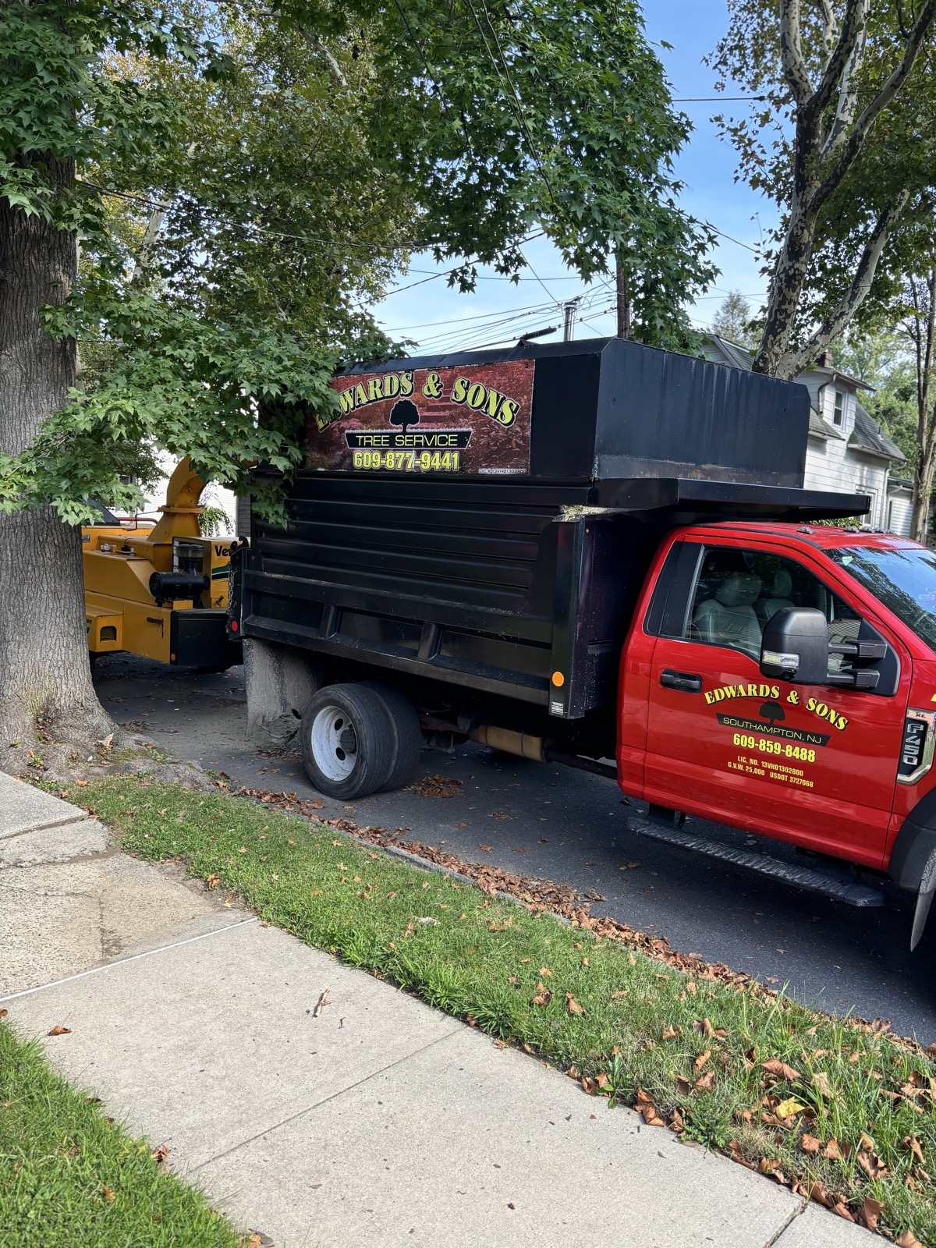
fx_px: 937
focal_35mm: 26
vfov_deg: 67.3
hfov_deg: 53.1
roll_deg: -3.4
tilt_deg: -4.5
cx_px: 468
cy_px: 624
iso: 50
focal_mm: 5.96
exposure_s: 1/303
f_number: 1.6
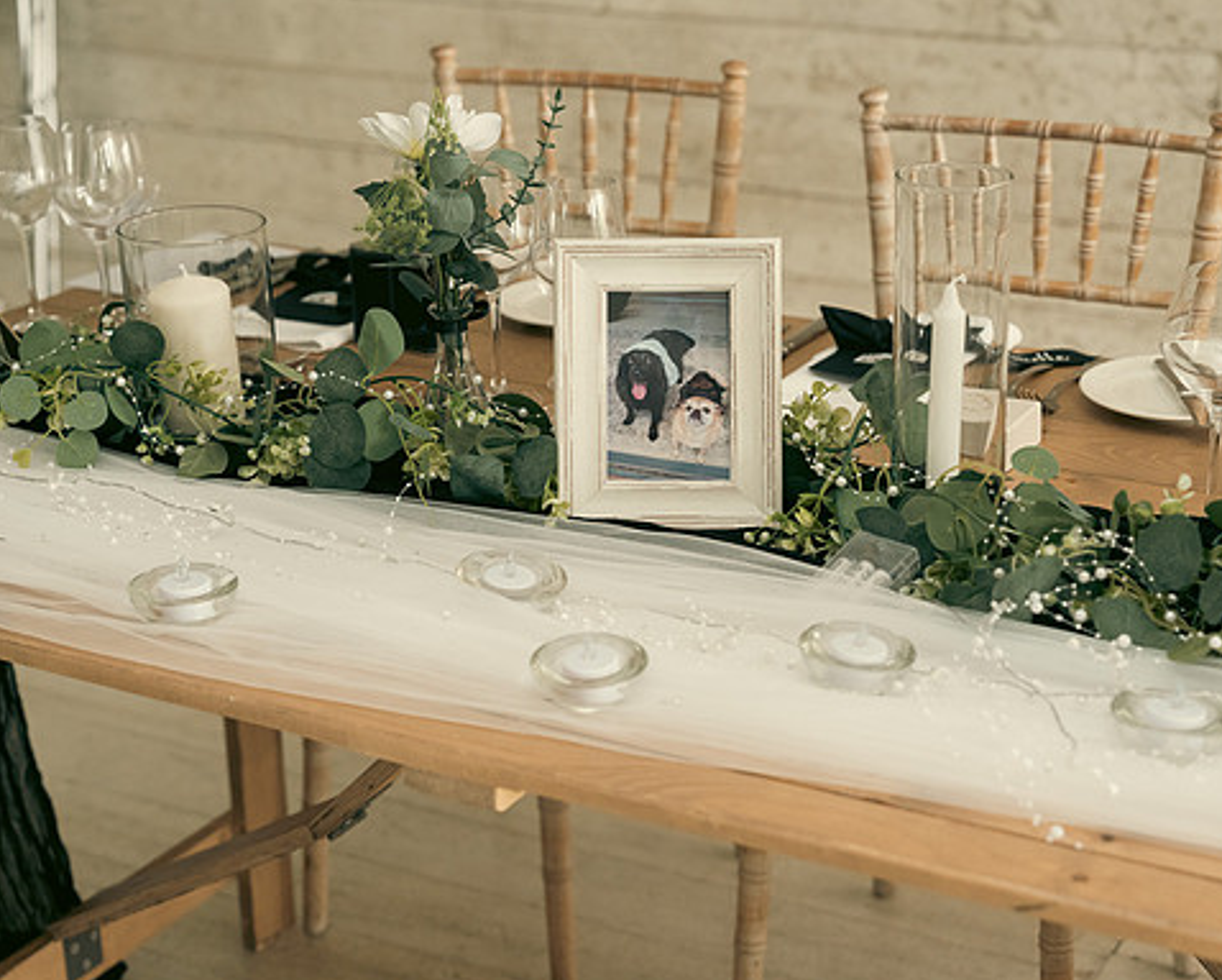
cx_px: 670
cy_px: 490
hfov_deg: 28.7
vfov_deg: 23.2
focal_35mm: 66
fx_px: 2388
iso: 2500
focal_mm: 58
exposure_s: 1/200
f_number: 3.5
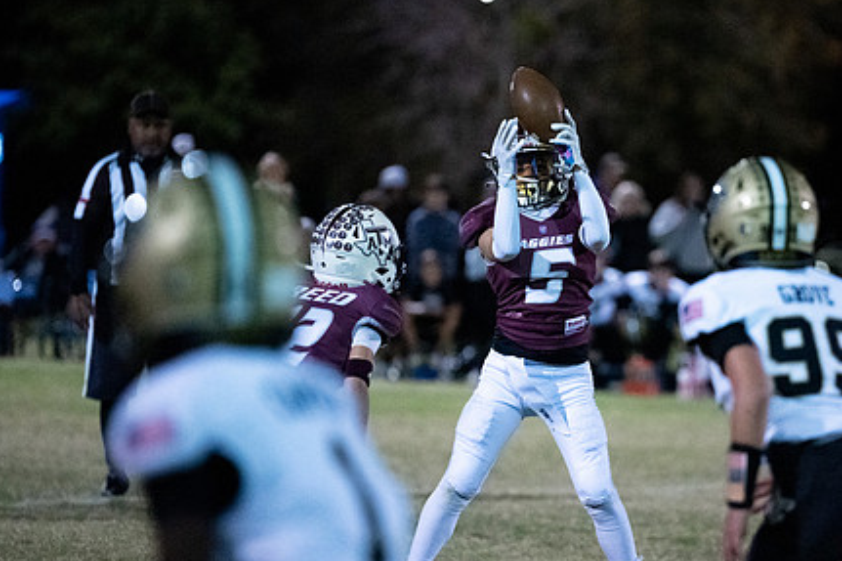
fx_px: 7738
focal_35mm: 331
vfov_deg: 4.1
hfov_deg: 6.2
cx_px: 578
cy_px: 334
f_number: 2.8
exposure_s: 1/1000
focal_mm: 200
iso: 12800
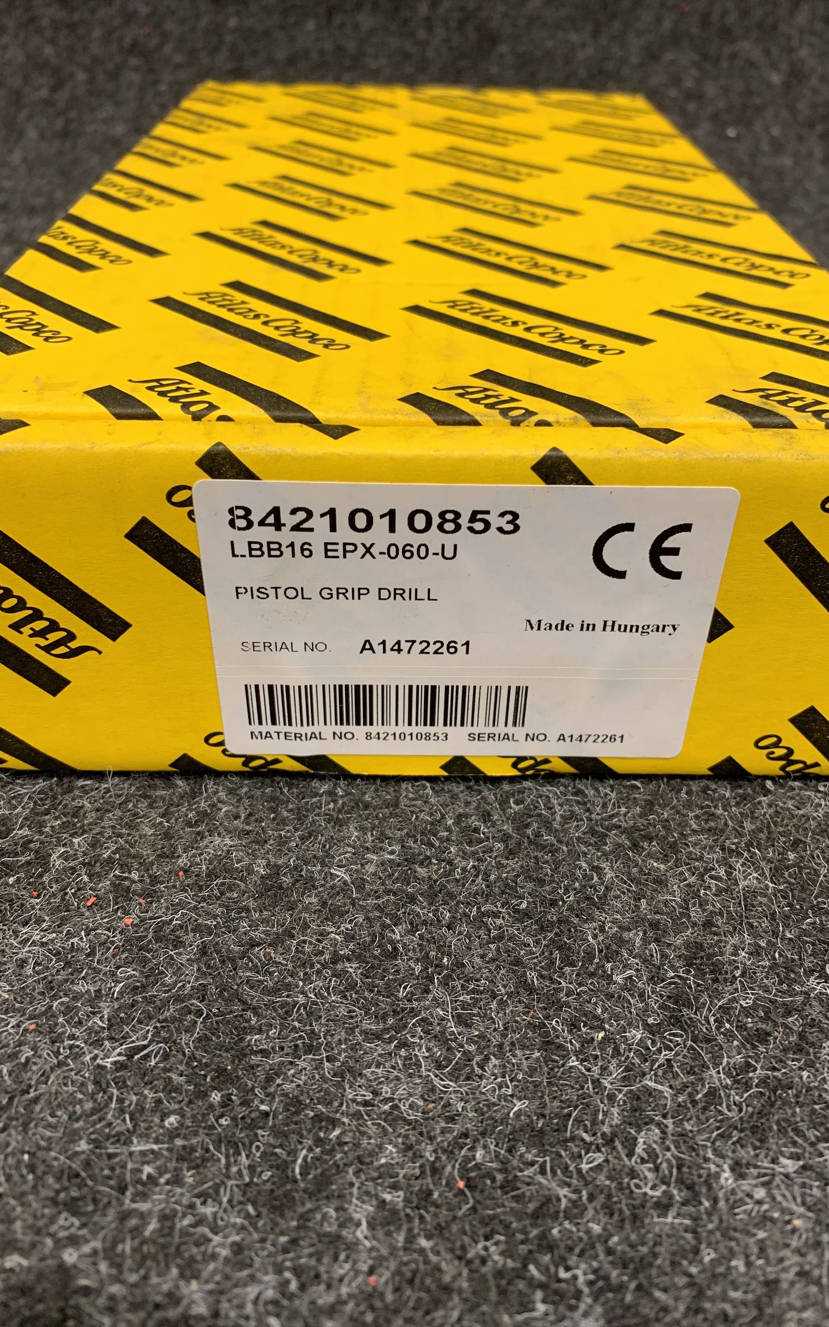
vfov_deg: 66.5
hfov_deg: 44.5
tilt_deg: -36.1
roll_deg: -0.6
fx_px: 1012
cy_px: 658
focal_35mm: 28
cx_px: 436
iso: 100
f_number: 1.8
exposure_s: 1/60
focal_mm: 4.25
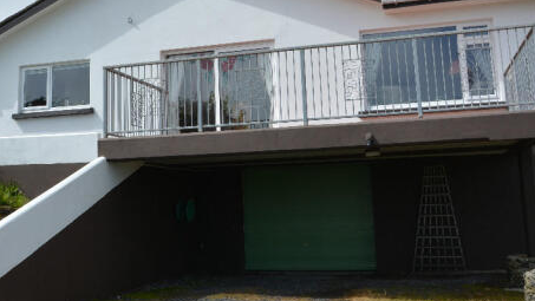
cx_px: 225
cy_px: 84
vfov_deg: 24.8
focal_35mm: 48
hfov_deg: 43.0
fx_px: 678
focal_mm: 21
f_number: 9
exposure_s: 1/320
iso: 100
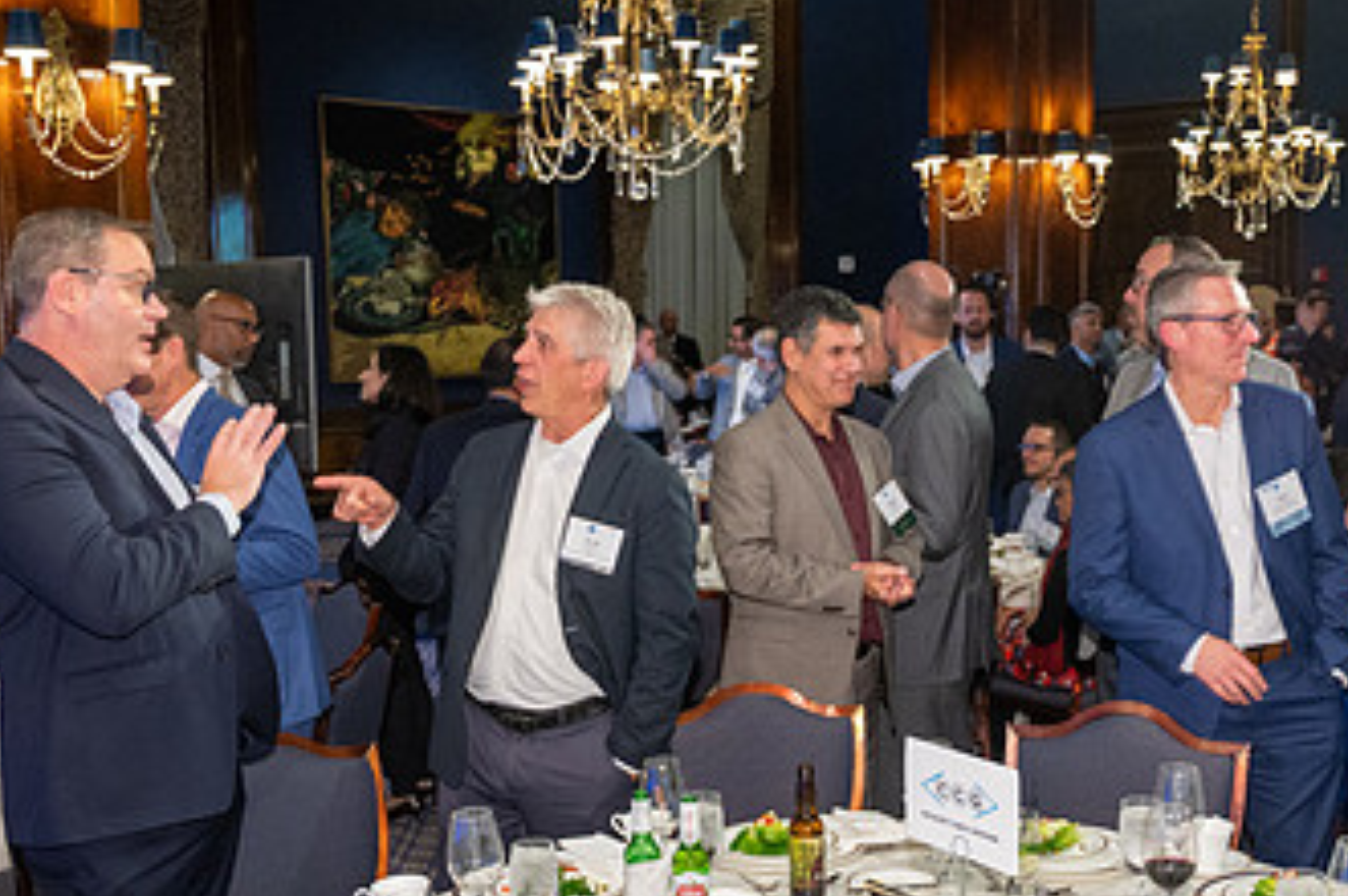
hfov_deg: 39.4
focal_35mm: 50
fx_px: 1870
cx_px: 827
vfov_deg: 26.8
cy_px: 578
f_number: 4
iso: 2500
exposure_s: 1/30
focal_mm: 28.5
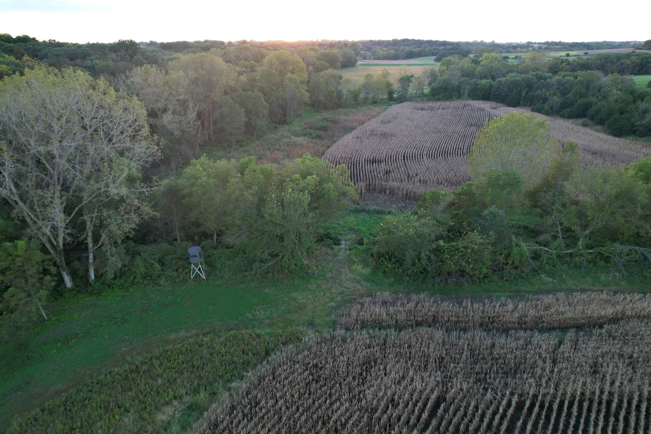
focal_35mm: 22
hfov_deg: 78.6
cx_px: 326
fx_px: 398
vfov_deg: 57.2
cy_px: 217
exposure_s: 1/80
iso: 100
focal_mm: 8.4
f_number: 2.8
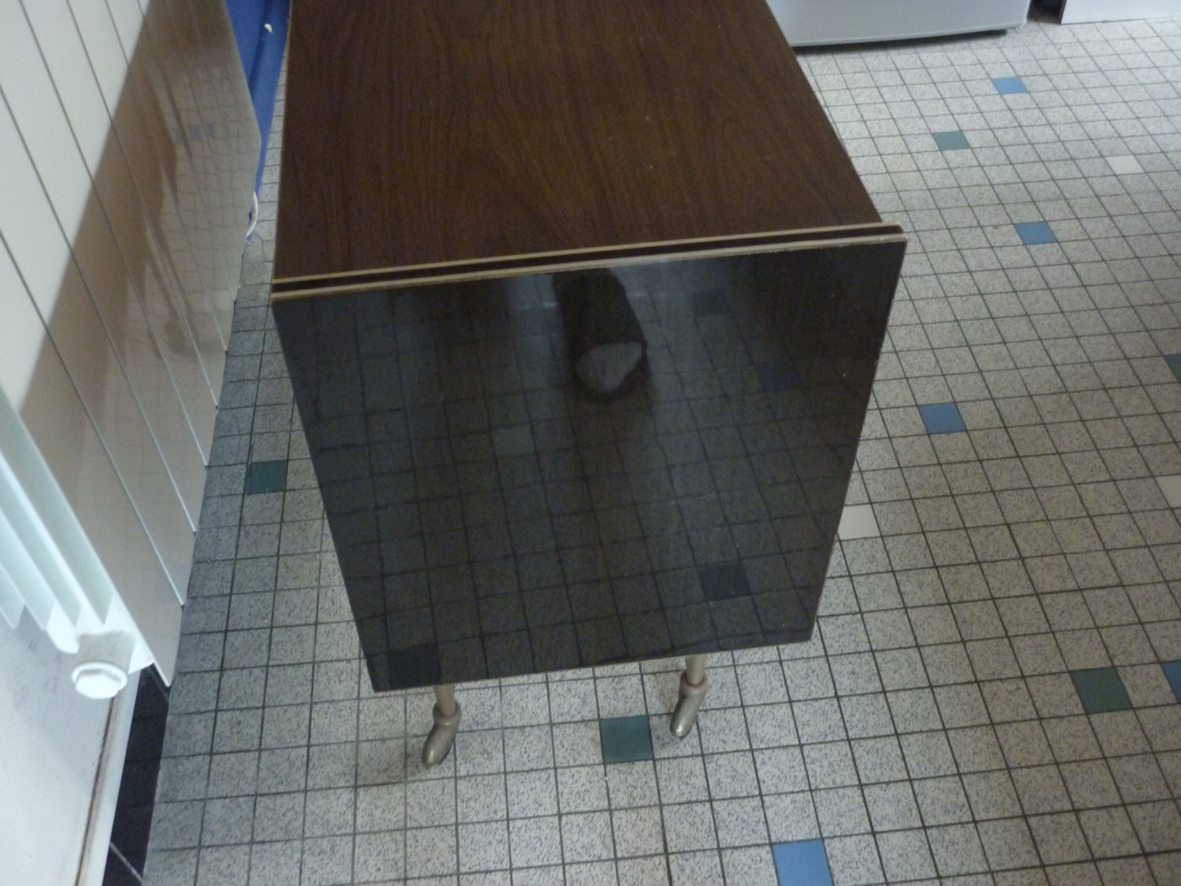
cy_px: 443
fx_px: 1126
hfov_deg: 55.4
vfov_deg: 42.9
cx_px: 590
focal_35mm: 33
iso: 400
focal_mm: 5.5
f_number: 2.8
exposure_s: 1/8
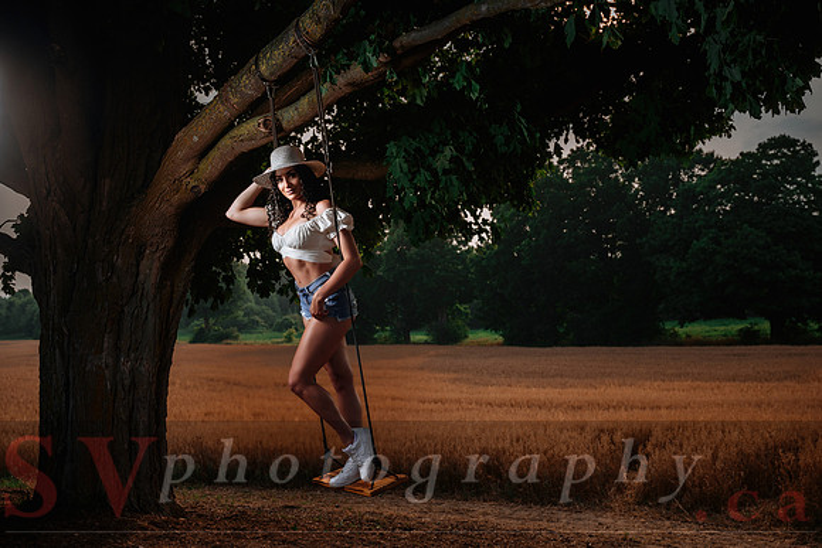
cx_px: 411
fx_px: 799
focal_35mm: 35
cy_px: 274
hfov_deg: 54.4
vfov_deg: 37.9
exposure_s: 1/160
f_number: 5
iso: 100
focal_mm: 35
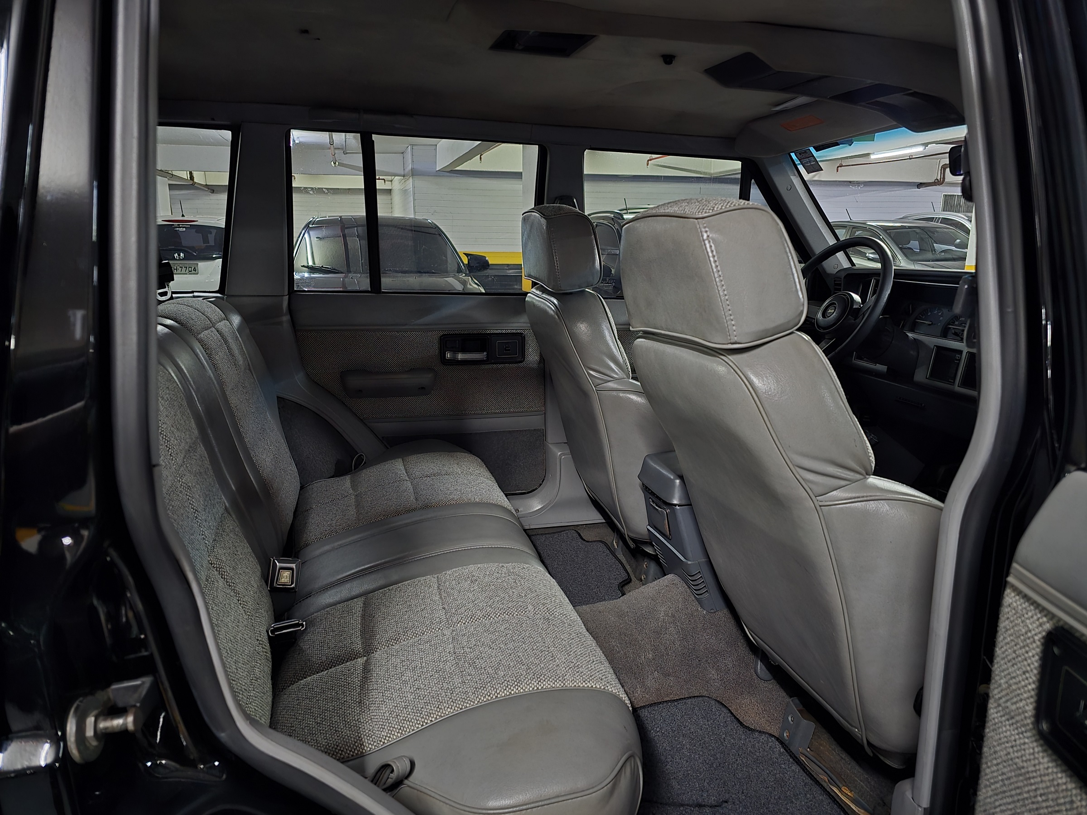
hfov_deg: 73.9
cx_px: 544
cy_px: 408
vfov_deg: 58.9
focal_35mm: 23
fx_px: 722
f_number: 1.7
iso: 2000
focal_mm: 6.3
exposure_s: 1/20
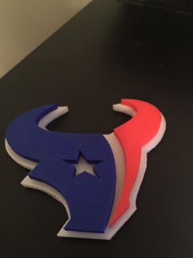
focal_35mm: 29
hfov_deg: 48.2
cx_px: 96
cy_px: 129
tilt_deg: -54.3
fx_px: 216
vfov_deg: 61.7
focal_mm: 4.15
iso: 160
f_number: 2.2
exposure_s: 1/4
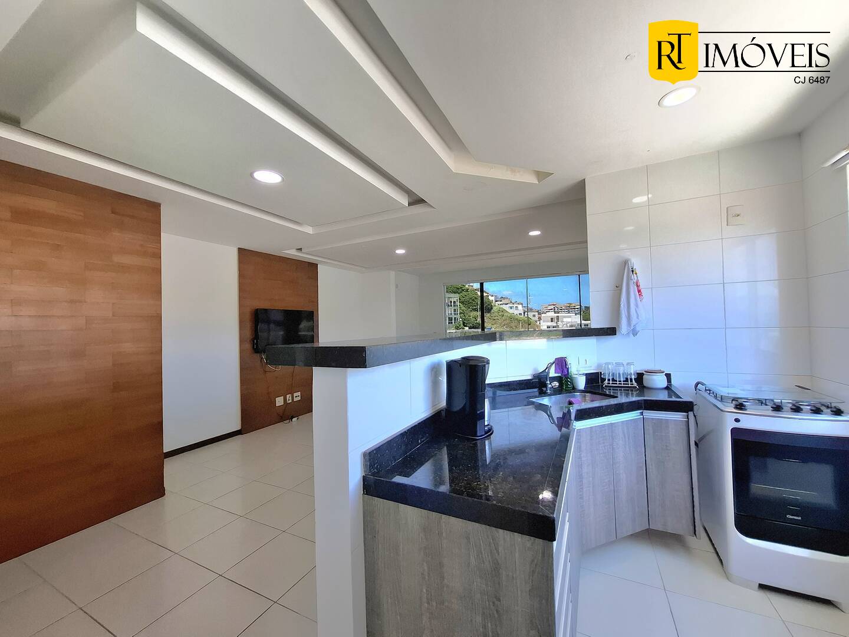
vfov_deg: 89.9
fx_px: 319
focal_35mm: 13
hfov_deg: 106.2
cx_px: 424
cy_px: 318
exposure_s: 1/120
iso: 40
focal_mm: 1.74
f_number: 2.2
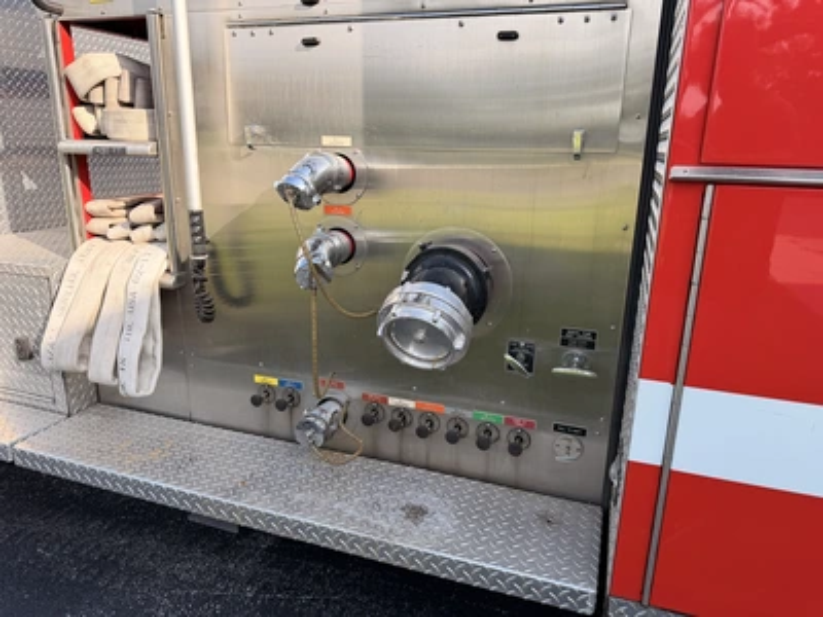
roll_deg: -4.1
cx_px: 412
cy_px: 308
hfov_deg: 71.6
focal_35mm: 24
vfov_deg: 56.8
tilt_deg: -18.6
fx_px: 571
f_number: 1.78
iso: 100
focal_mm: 6.76
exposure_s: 1/1292
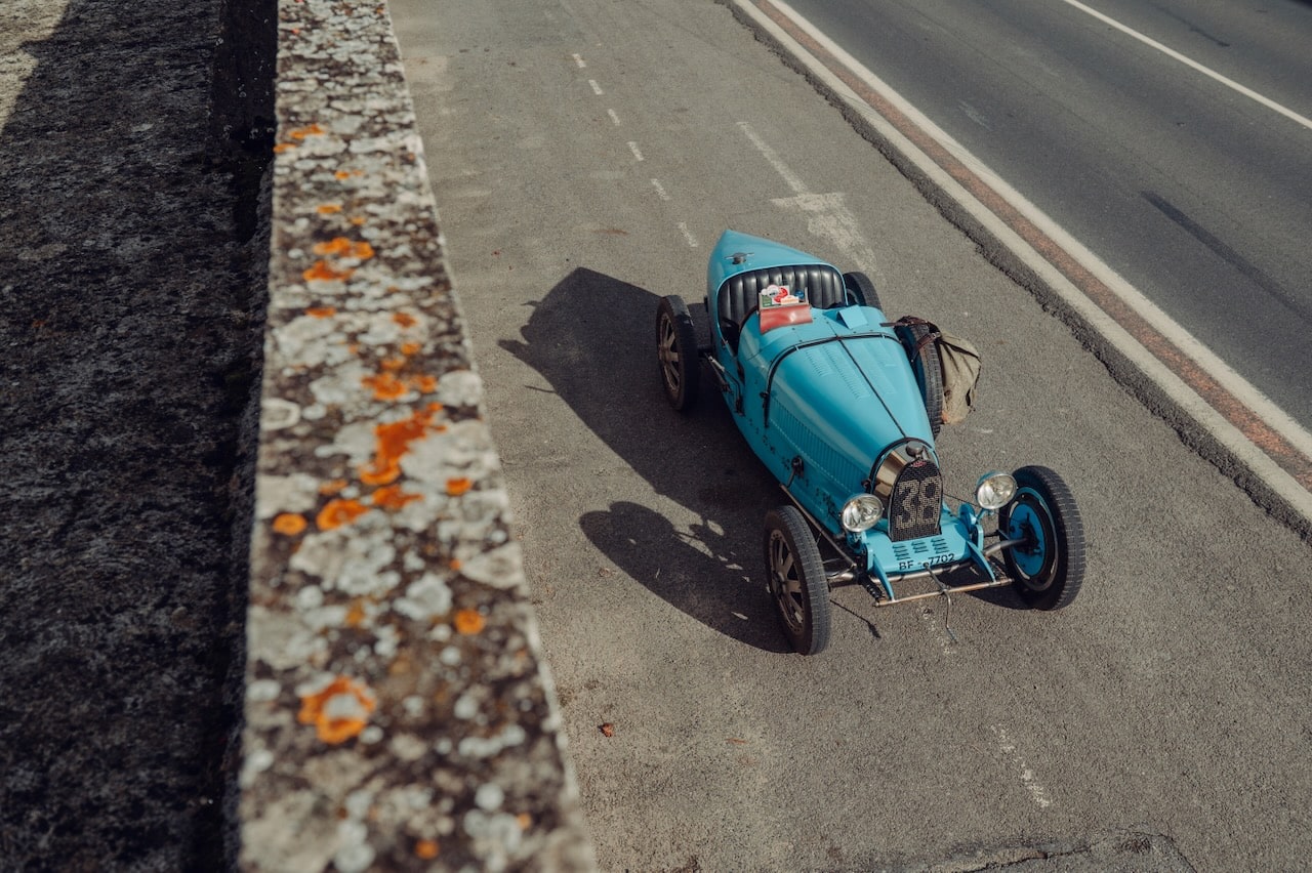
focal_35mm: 36
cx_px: 656
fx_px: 1311
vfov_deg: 36.8
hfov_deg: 53.2
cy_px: 436
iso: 200
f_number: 5
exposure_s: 1/500
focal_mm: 36
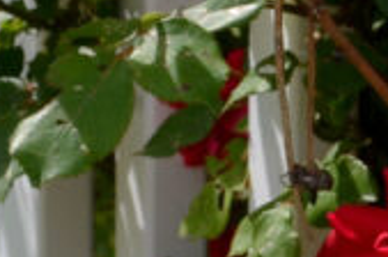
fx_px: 3432
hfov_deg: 6.5
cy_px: -290
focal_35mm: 319
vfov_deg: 4.2
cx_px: 280
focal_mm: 35
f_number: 9
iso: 200
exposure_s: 1/400
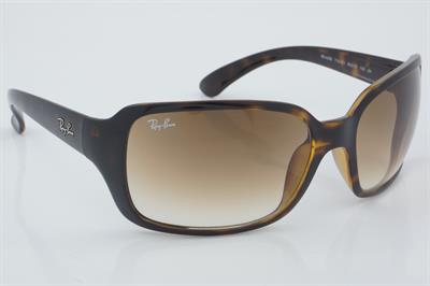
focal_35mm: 75
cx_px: 215
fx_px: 895
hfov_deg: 27.0
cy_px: 143
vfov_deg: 18.2
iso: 100
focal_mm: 50
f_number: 32
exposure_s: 1/4
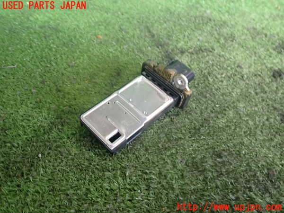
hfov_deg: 60.0
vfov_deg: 46.8
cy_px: 106
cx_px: 142
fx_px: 246
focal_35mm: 30
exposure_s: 1/30
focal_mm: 5.4
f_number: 2.3
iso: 250
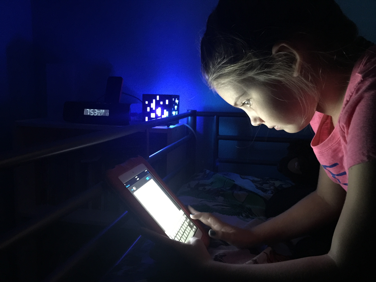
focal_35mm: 29
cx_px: 188
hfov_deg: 61.7
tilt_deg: -8.0
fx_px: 315
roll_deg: -1.0
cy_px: 141
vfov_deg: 48.2
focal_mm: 4.15
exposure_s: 1/4
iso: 200
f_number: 2.2
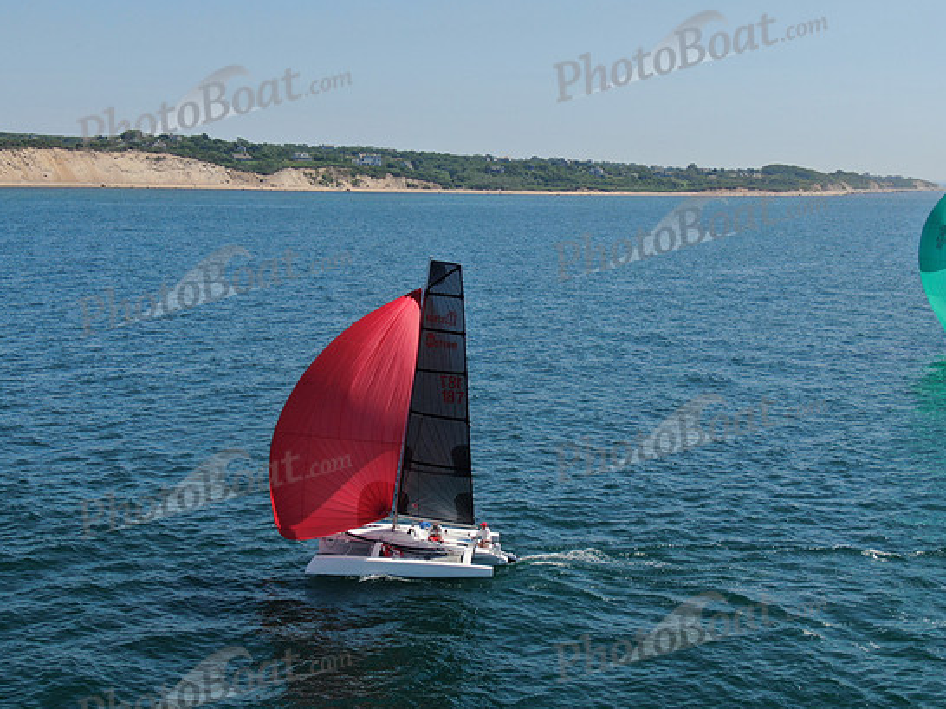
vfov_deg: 28.5
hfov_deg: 37.5
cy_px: 360
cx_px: 454
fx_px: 1393
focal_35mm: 51
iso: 100
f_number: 3.8
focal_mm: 8.6
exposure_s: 1/1000
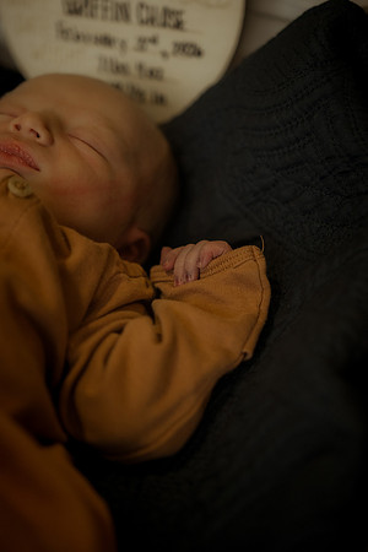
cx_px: 184
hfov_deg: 26.0
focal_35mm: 52
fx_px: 797
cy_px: 276
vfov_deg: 38.2
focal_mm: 35
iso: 800
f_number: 1.8
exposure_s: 1/320
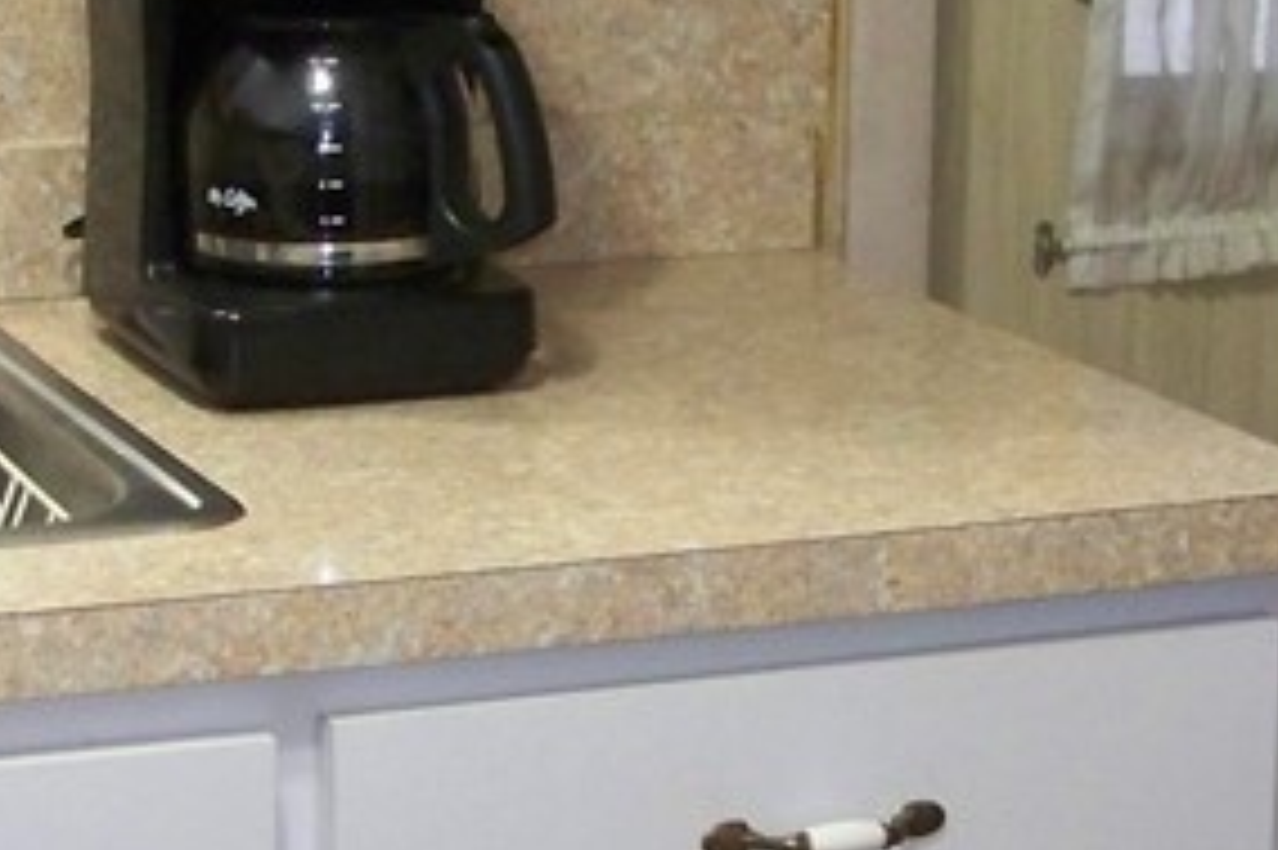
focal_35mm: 135
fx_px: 4790
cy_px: 468
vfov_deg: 10.1
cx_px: 616
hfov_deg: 15.2
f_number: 2.8
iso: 200
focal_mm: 5.85
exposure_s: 1/30
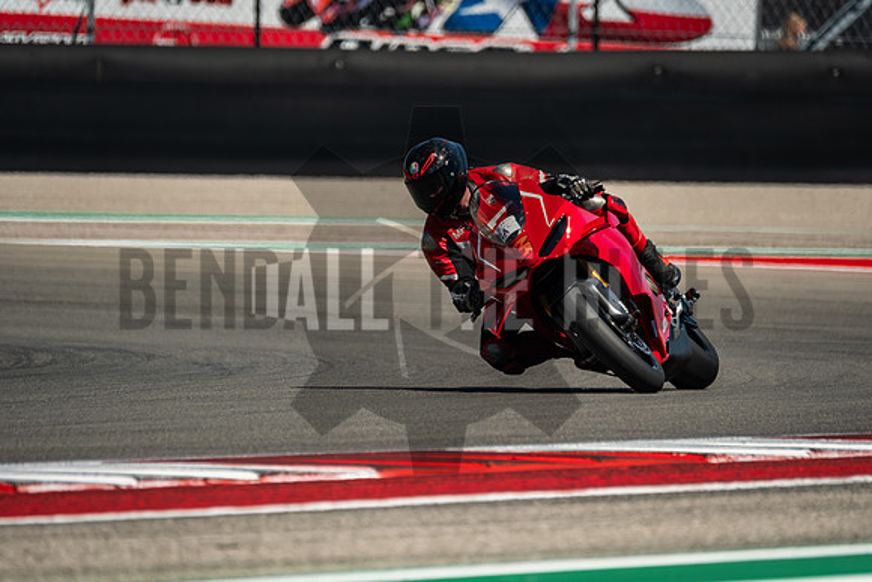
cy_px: 291
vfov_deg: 2.3
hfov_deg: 3.4
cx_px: 436
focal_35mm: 600
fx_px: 14536
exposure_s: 1/1600
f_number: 5.6
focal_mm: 400
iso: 500
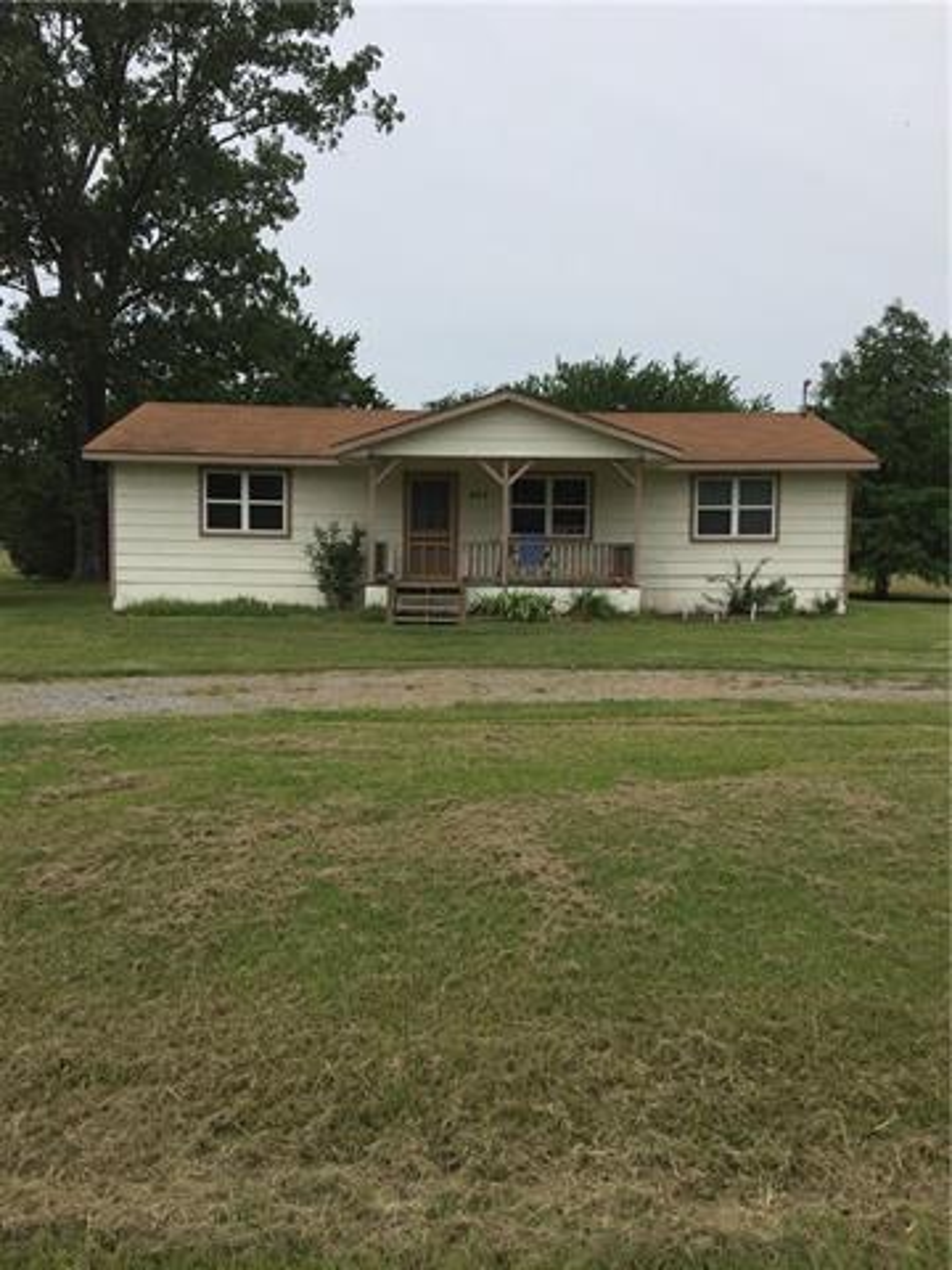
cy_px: 635
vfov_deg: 61.7
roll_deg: -0.7
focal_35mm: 29
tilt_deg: -5.8
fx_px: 1063
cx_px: 476
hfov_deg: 48.2
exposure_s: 1/3597
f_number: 2.2
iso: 32
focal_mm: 4.15
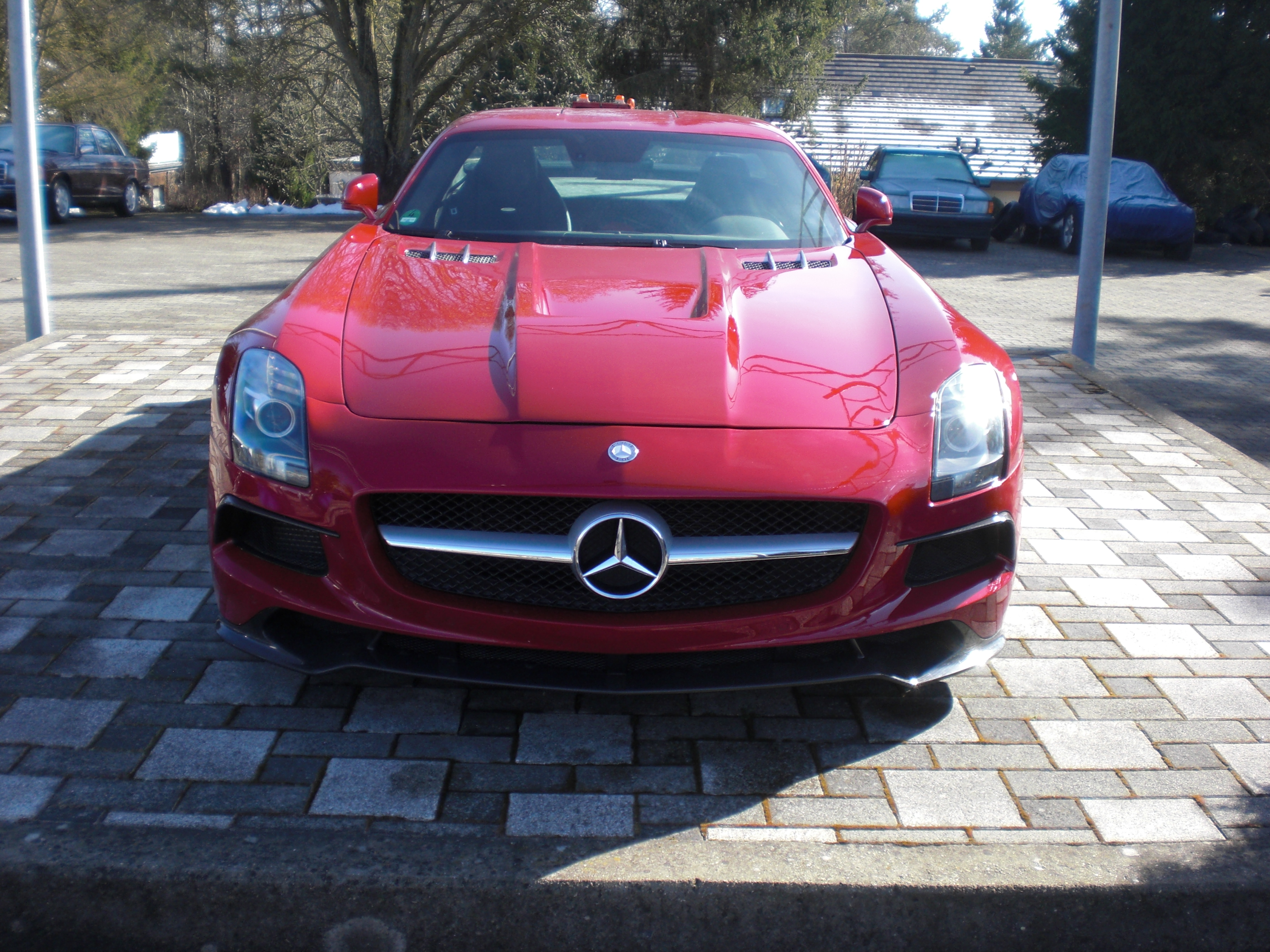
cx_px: 635
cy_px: 476
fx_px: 1394
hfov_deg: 49.0
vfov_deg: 37.7
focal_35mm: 38
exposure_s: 1/320
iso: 64
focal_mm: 6.3
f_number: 3.1
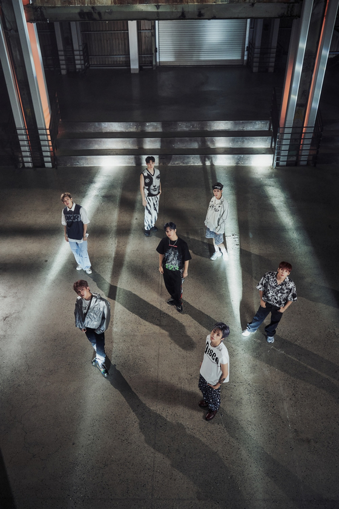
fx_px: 410
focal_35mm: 29
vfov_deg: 63.7
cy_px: 254
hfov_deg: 45.0
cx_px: 170
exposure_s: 1/160
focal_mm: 29
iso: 1600
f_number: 6.3
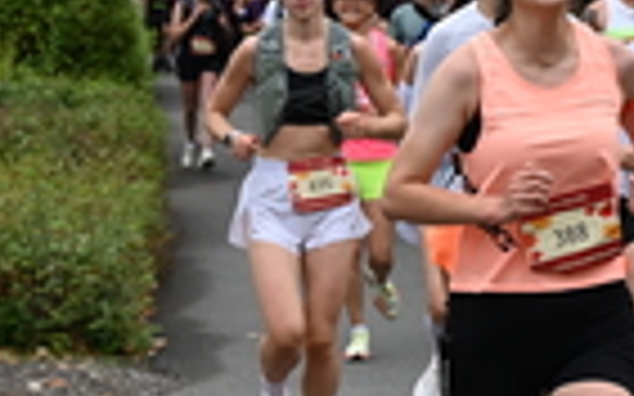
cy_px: 218
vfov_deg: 4.7
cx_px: 535
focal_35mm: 279
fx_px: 4819
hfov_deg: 7.5
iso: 400
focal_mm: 70
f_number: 6
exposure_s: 1/160
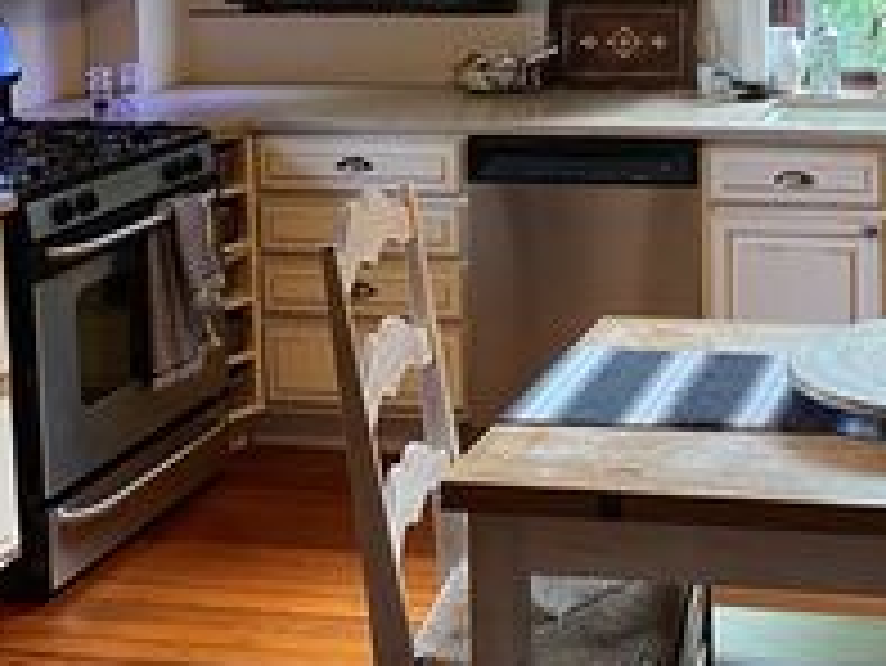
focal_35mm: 66
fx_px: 1690
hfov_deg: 28.2
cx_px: 810
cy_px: 7
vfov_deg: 21.5
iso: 200
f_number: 1.8
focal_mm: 4.25
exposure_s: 1/60
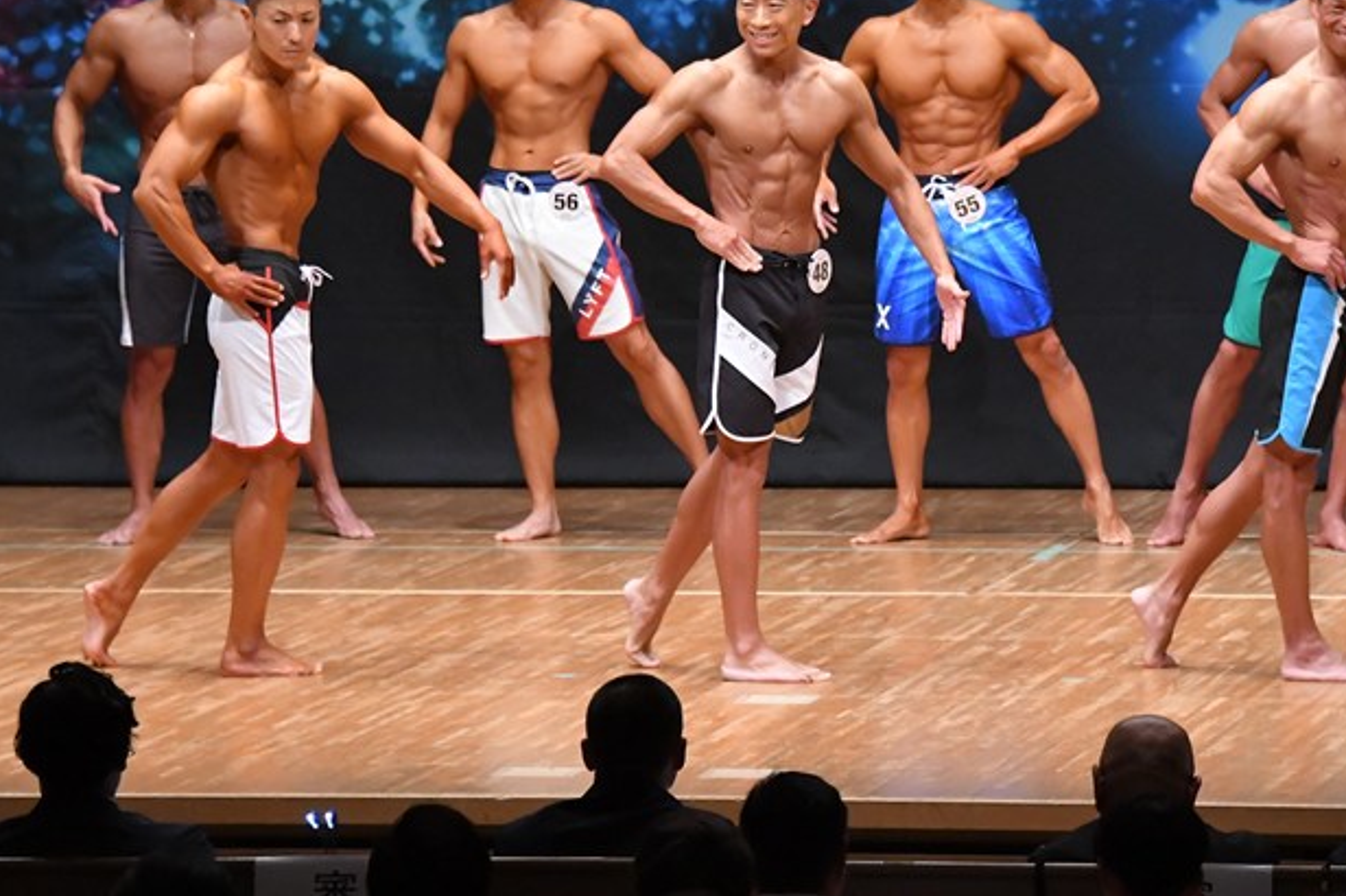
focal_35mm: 254
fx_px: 9491
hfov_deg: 8.1
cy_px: 341
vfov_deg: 5.4
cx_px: 825
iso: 8000
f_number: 5.6
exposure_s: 1/400
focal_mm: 135
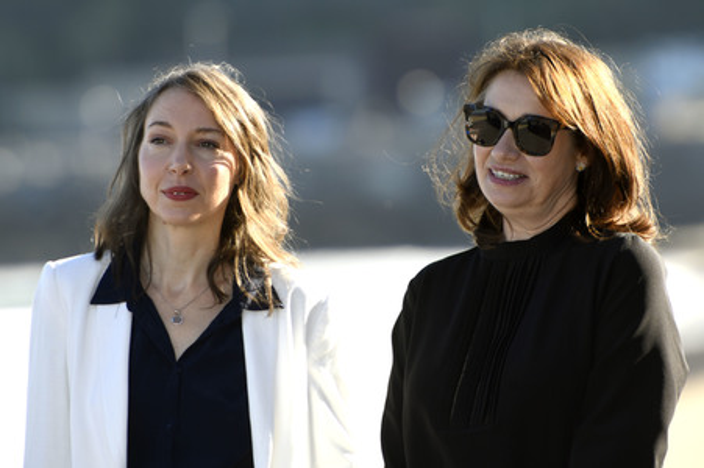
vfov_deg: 3.4
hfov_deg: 5.2
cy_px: 234
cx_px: 352
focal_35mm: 400
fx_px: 7816
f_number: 5.6
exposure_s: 1/800
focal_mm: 400
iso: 640
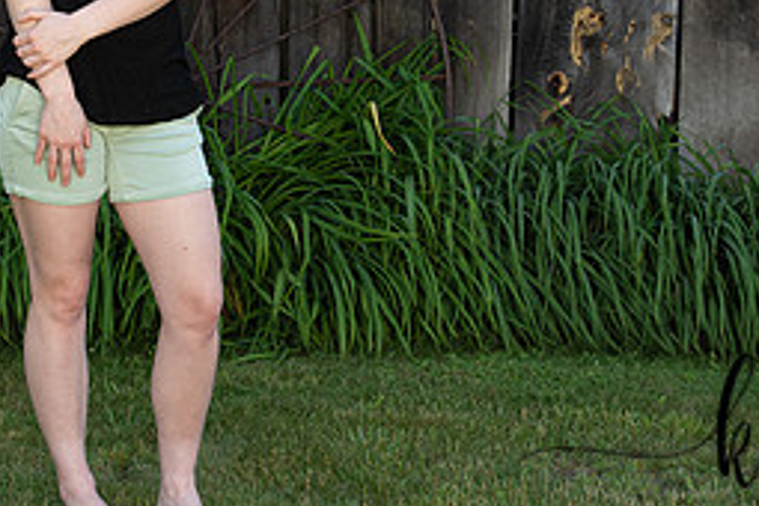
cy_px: 46
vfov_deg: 8.6
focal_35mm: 159
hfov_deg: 12.9
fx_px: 3352
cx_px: 193
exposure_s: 1/200
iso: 400
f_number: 5.6
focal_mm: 70
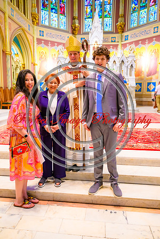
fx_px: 187
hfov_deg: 46.4
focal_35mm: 28
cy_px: 120
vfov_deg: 65.5
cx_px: 80
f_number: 2.8
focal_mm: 28
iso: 4000
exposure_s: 1/100
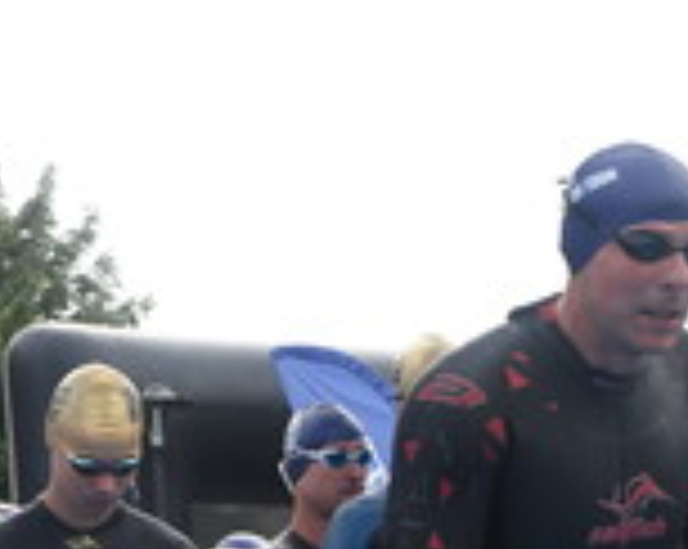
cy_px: 630
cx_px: 940
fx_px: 3193
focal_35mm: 157
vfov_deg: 9.7
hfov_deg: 11.9
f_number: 11
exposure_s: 1/500
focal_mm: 40
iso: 1250
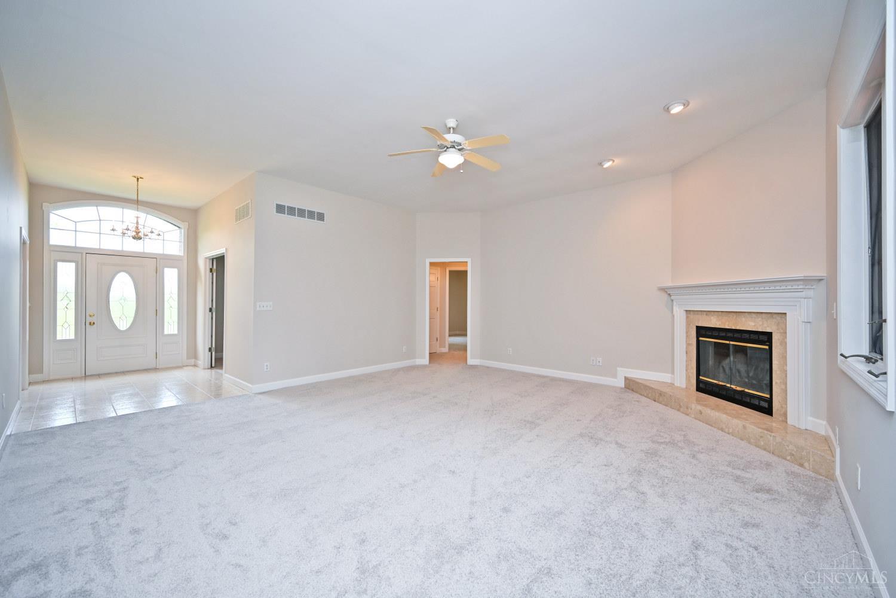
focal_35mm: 14
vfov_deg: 81.2
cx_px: 448
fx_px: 348
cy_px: 299
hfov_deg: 104.3
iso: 200
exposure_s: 1/60
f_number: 4
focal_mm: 14
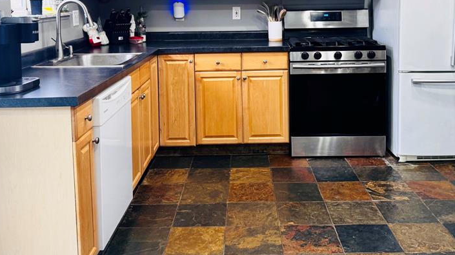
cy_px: 39
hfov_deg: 52.7
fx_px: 458
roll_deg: -0.8
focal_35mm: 38
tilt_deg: -4.3
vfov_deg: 30.2
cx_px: 249
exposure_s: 1/60
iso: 160
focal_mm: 6.76
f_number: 1.78
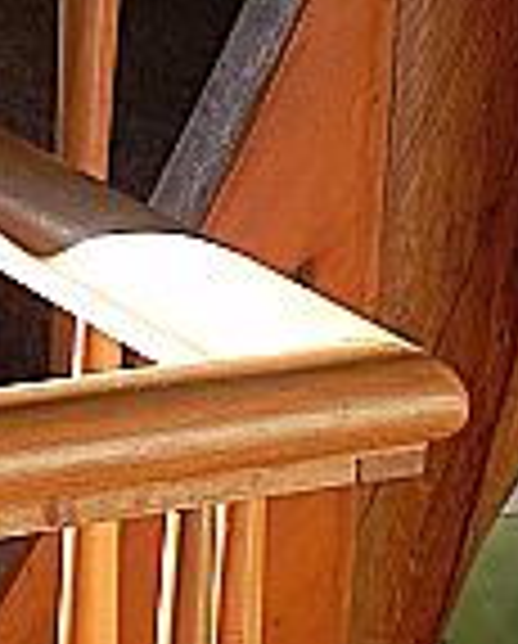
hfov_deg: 6.9
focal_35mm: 225
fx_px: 4298
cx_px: -29
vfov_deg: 8.6
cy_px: 257
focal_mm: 11.8
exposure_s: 1/137
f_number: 4.5
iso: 160
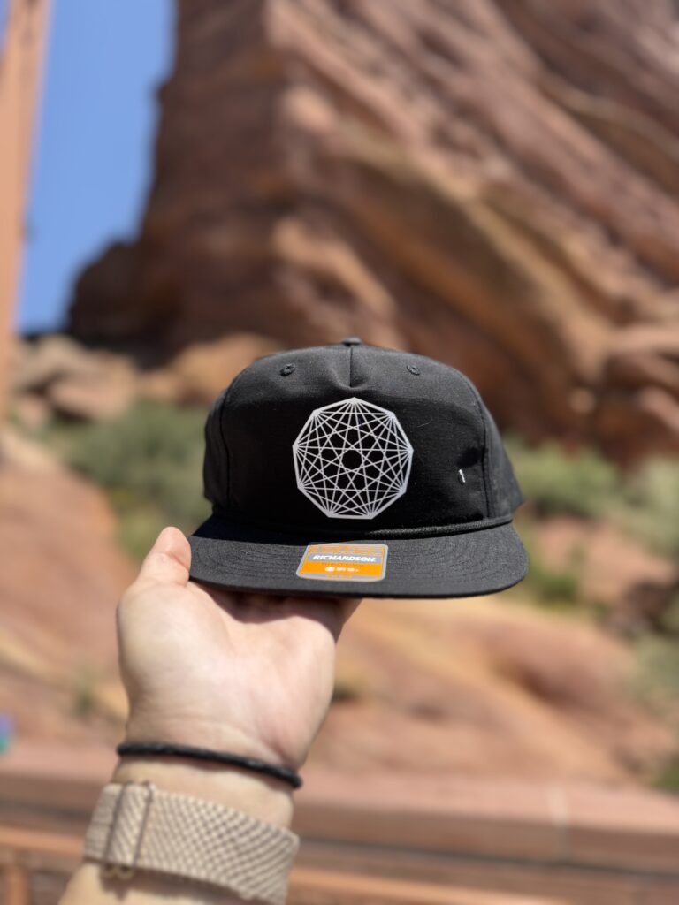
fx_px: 628
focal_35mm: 24
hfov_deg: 56.8
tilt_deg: +14.1
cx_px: 340
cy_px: 452
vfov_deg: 71.6
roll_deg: +1.5
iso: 80
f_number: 1.78
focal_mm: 6.76
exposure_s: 1/3584
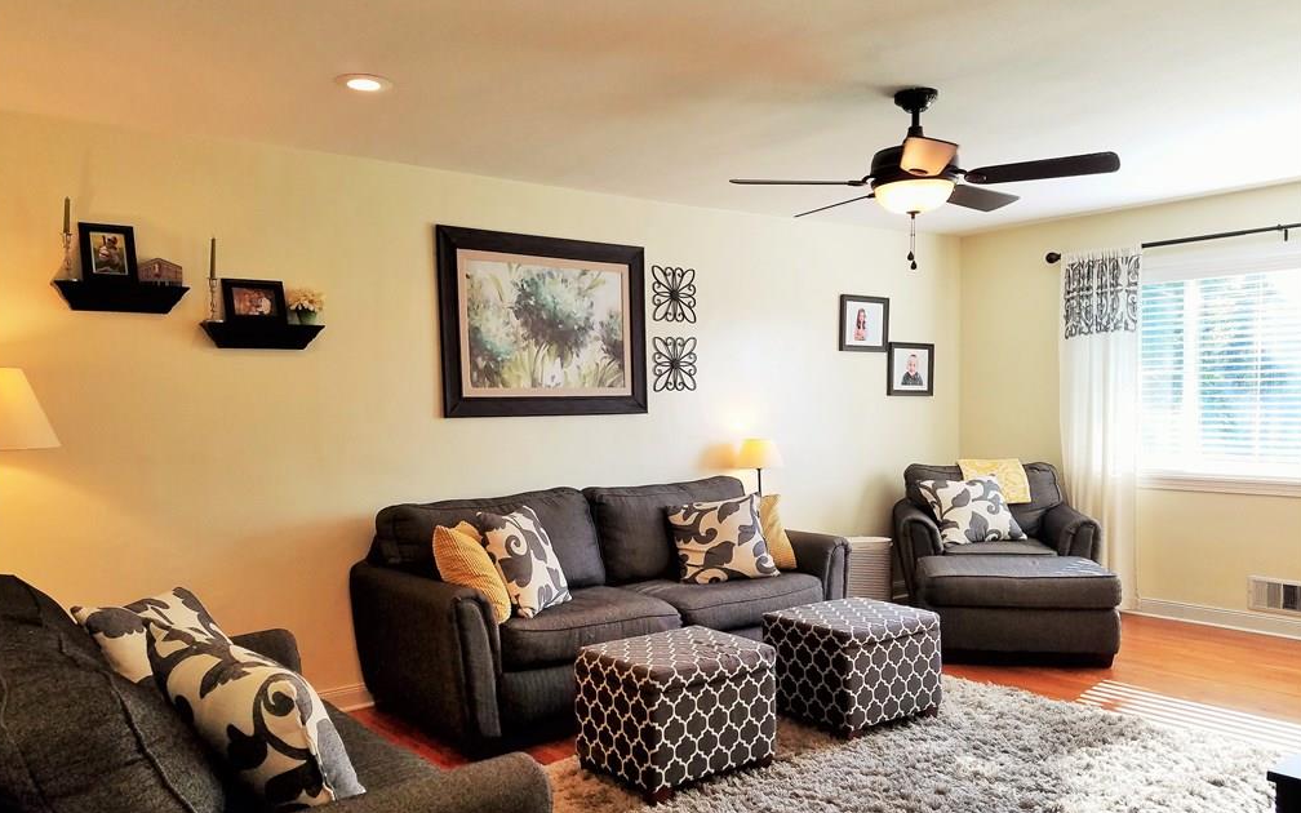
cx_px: 647
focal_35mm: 28
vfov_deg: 44.5
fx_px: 993
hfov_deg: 66.5
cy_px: 444
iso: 80
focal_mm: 4.2
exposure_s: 1/120
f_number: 1.7
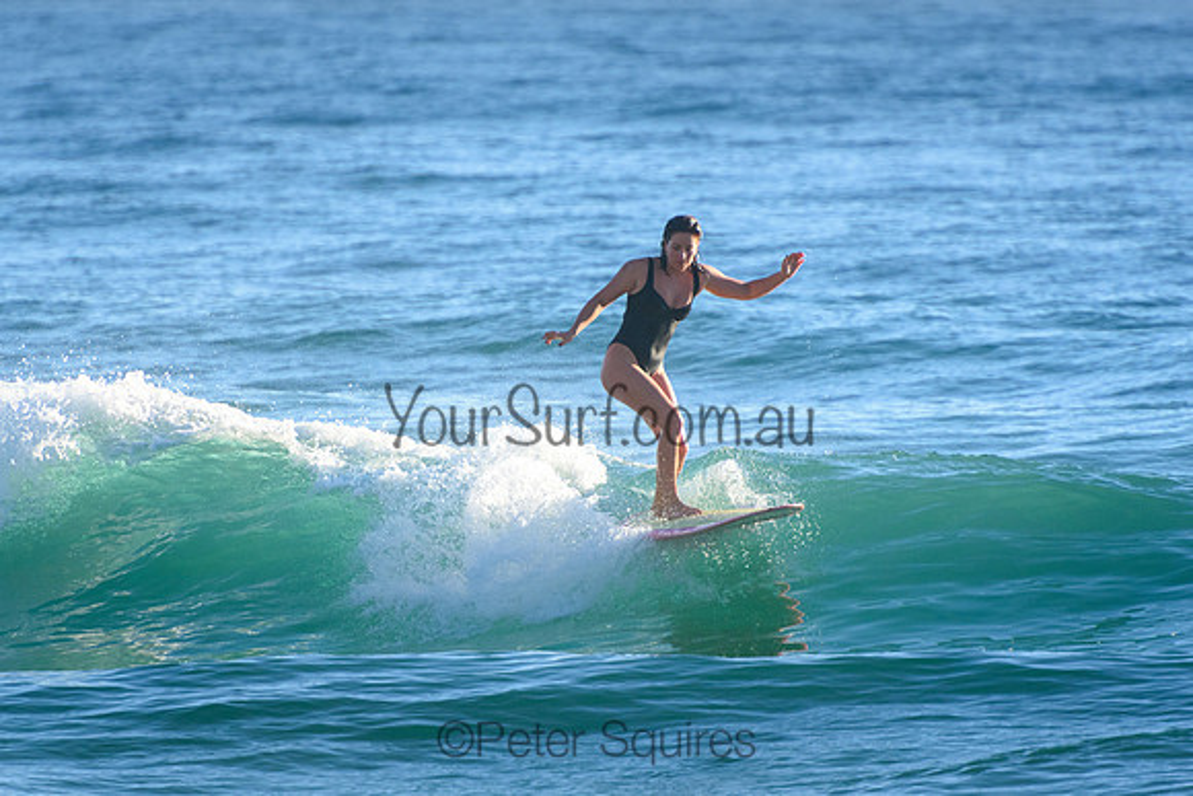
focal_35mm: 600
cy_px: 398
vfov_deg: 2.3
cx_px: 596
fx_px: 19887
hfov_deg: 3.4
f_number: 5.6
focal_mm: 400
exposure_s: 1/2500
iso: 720
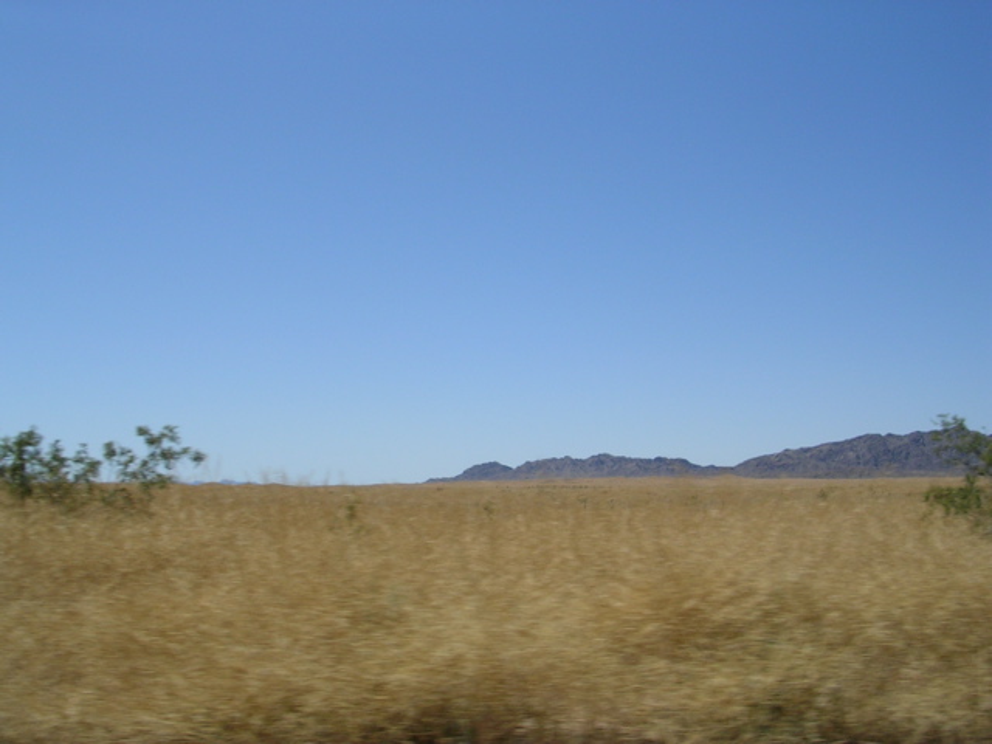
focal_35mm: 38
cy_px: 372
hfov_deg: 49.0
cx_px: 496
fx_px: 1089
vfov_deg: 37.7
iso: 50
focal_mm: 5.8
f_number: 5.6
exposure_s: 1/550
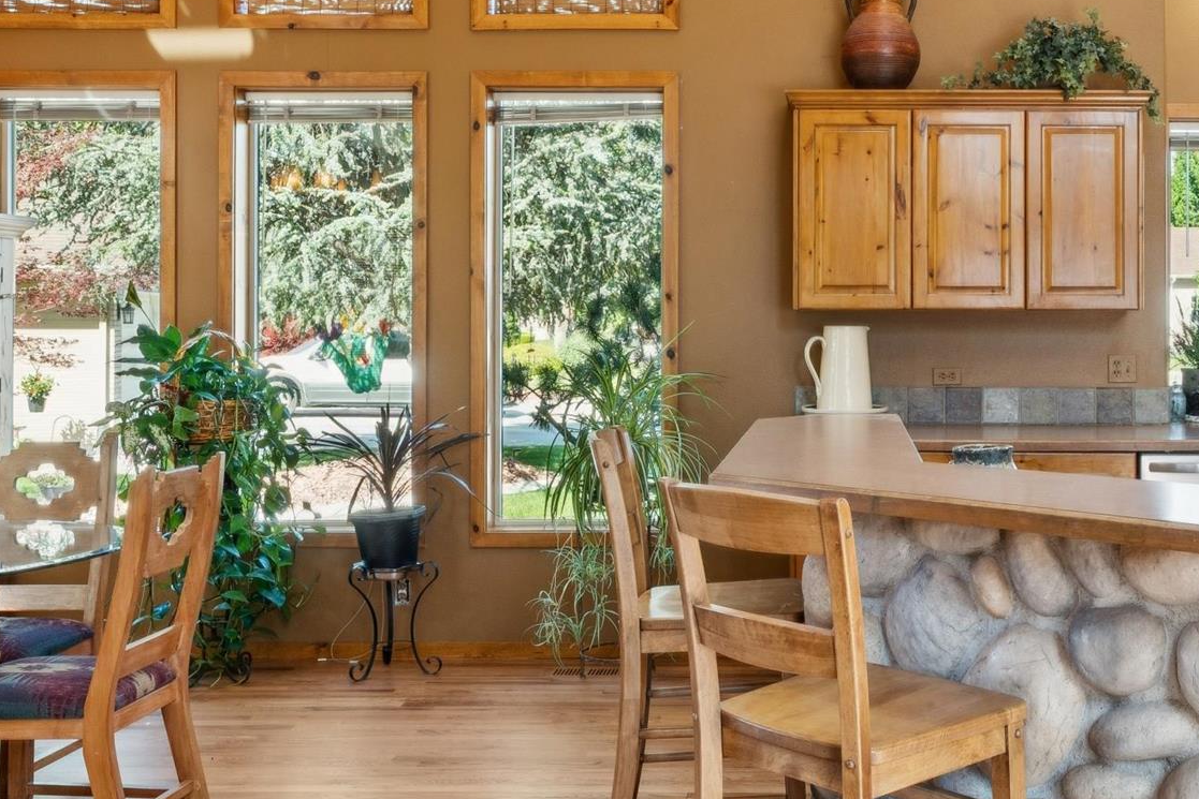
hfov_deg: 43.2
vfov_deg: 30.2
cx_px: 854
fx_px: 1475
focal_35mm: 44
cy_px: 310
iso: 400
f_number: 13
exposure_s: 1/13
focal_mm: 16.1
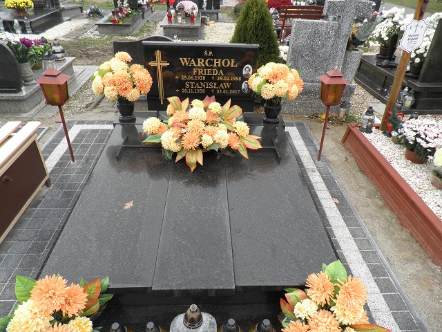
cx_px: 221
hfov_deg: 71.6
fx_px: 306
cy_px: 166
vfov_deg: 56.8
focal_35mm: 24
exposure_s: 1/125
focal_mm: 4.3
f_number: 3.3
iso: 64
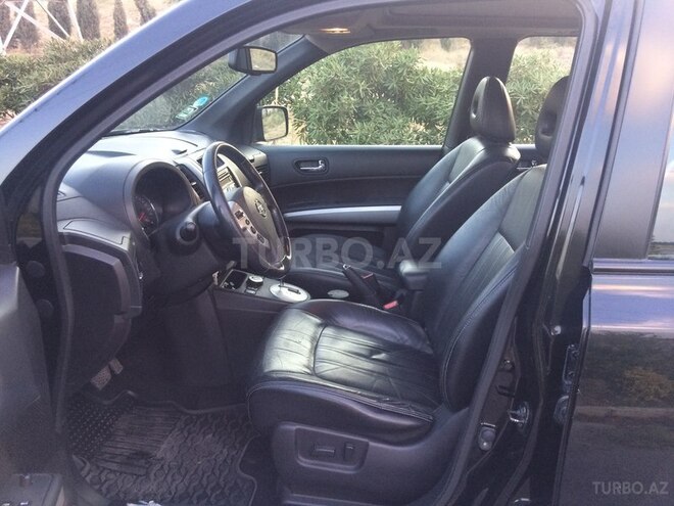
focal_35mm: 29
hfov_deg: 61.7
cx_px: 337
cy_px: 253
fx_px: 565
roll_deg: -0.7
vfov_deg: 48.2
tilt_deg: -16.9
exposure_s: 1/33
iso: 80
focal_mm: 4.15
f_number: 2.2
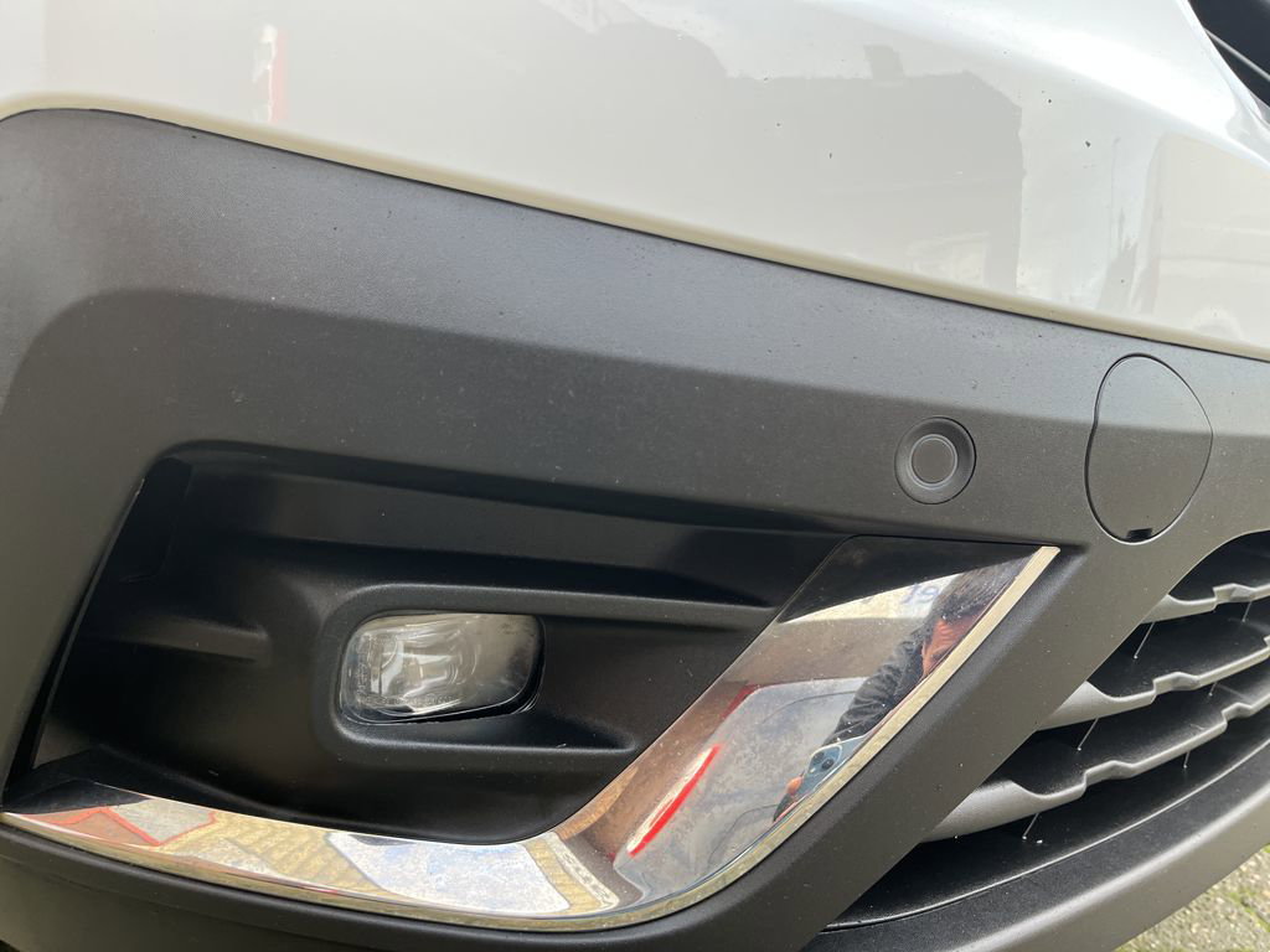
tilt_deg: -7.5
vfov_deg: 53.1
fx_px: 954
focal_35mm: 26
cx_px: 635
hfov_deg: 67.3
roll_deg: -1.9
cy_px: 476
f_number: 1.6
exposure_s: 1/115
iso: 125
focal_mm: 5.1
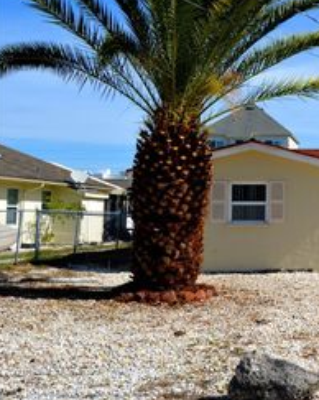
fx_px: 685
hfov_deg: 23.4
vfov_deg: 32.3
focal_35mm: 58
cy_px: 148
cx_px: 405
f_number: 9
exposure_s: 1/320
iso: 100
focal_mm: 20
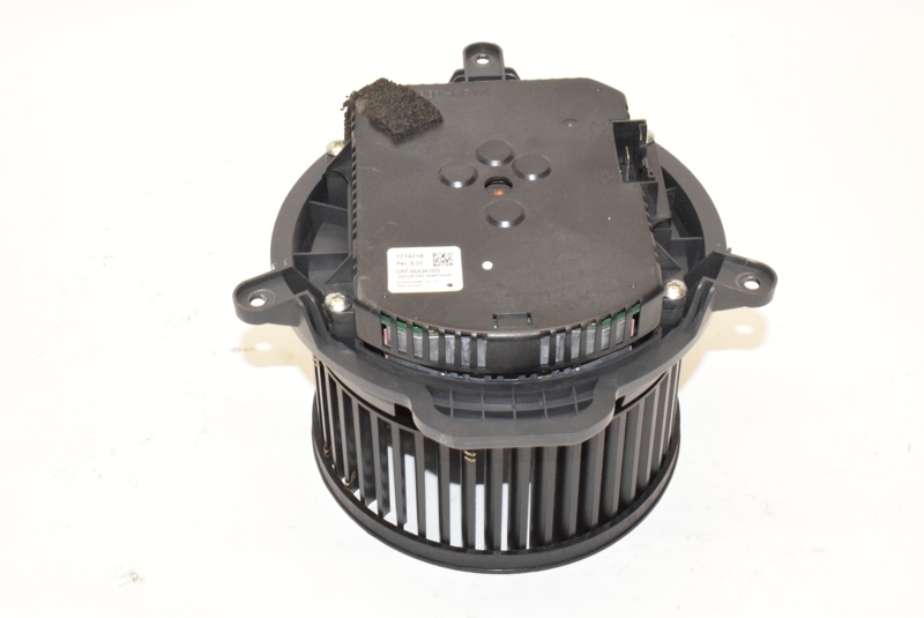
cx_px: 462
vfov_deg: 21.6
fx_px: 1618
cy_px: 309
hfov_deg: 31.9
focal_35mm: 63
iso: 3200
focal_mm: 42
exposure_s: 1/60
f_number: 32
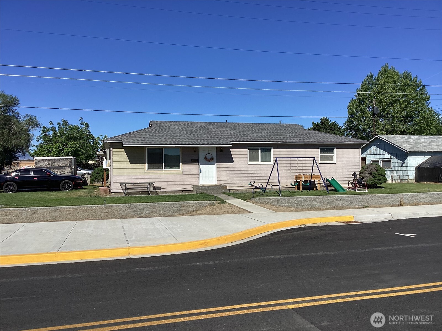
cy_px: 166
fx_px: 396
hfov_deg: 58.4
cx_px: 221
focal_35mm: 31
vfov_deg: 45.4
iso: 25
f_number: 2.4
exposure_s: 1/2146
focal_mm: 3.3
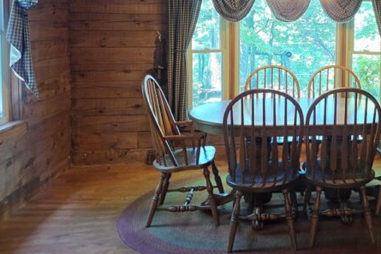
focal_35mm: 43
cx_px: 333
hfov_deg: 42.2
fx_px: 455
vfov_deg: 30.3
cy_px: 41
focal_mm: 5.4
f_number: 1.8
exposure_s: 1/120
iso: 800
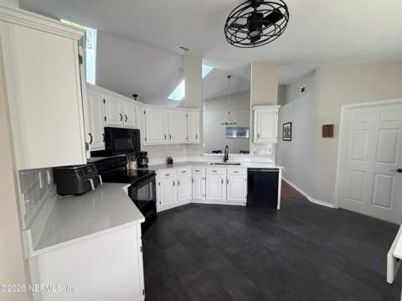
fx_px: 162
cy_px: 150
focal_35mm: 14
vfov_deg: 85.6
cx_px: 201
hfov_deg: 102.1
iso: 500
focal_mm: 2.22
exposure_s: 1/60
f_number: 2.2
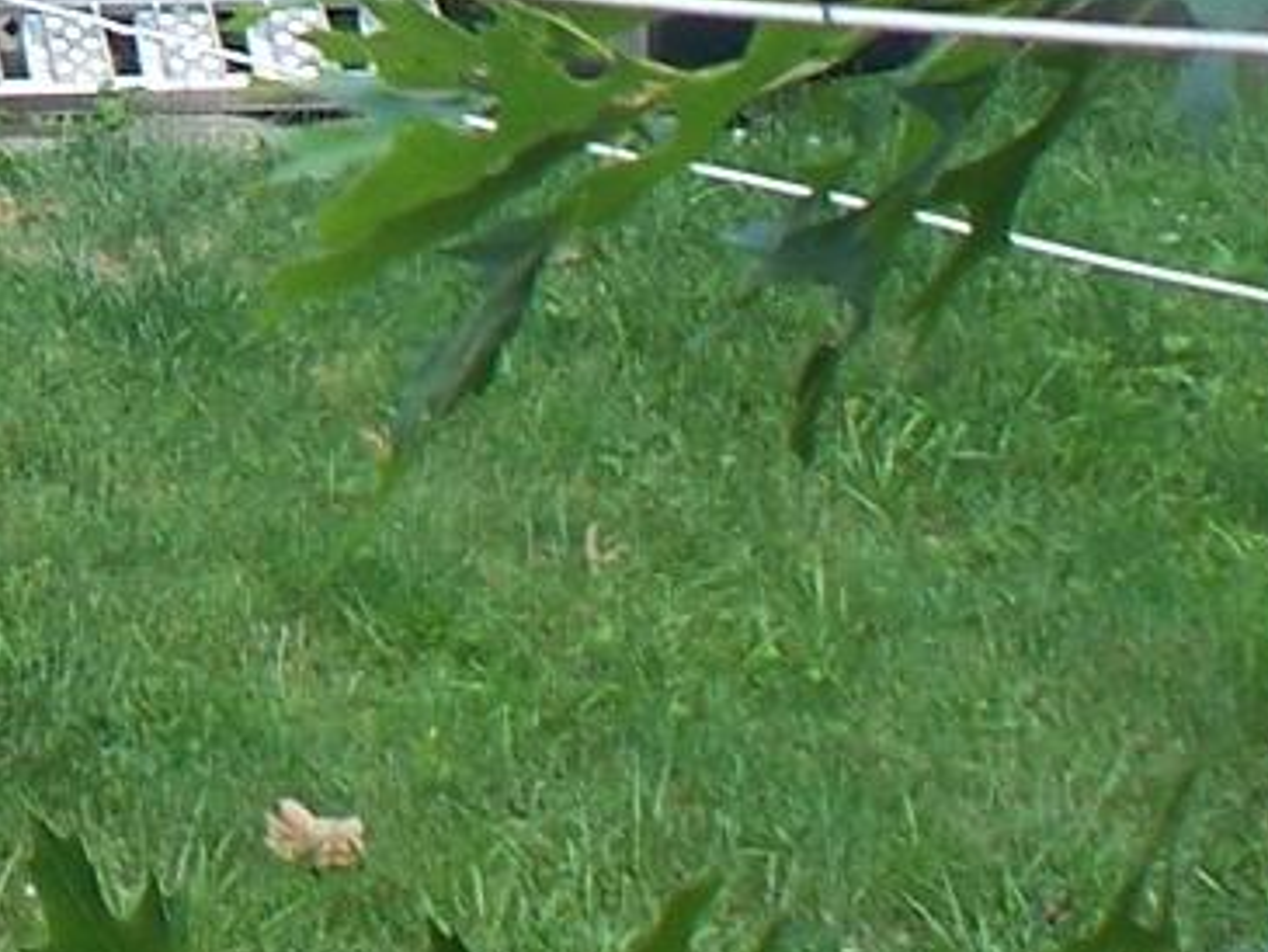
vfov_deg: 7.0
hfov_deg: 9.5
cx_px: -570
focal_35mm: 202
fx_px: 7402
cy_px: -1136
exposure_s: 1/250
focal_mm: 7.54
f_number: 2.8
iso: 80
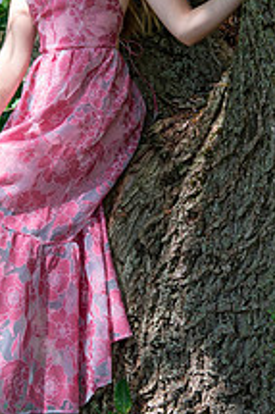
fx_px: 1561
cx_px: 90
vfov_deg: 15.0
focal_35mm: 136
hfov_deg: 10.1
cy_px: 96
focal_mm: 65
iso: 320
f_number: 5.6
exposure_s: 1/160
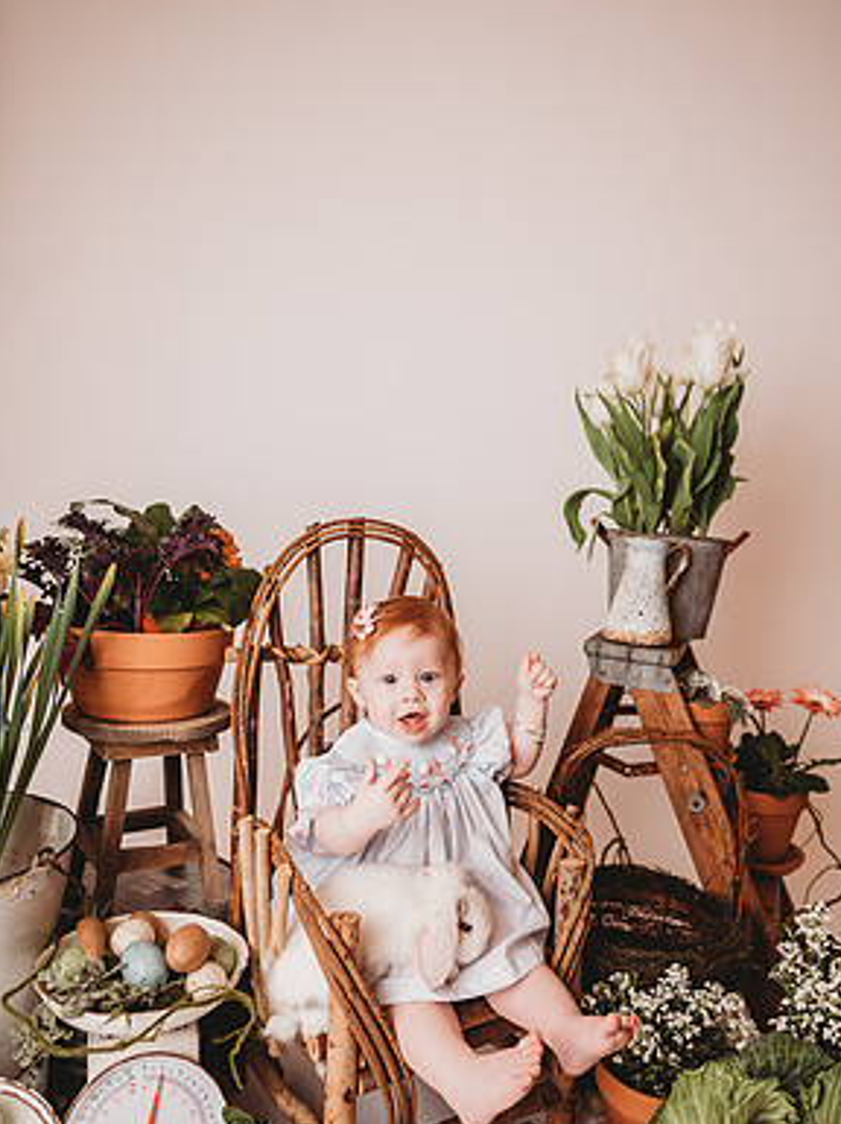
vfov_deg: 65.2
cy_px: 622
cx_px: 429
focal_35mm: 27
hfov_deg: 51.3
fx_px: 876
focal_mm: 24
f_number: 2.5
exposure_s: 1/160
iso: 100
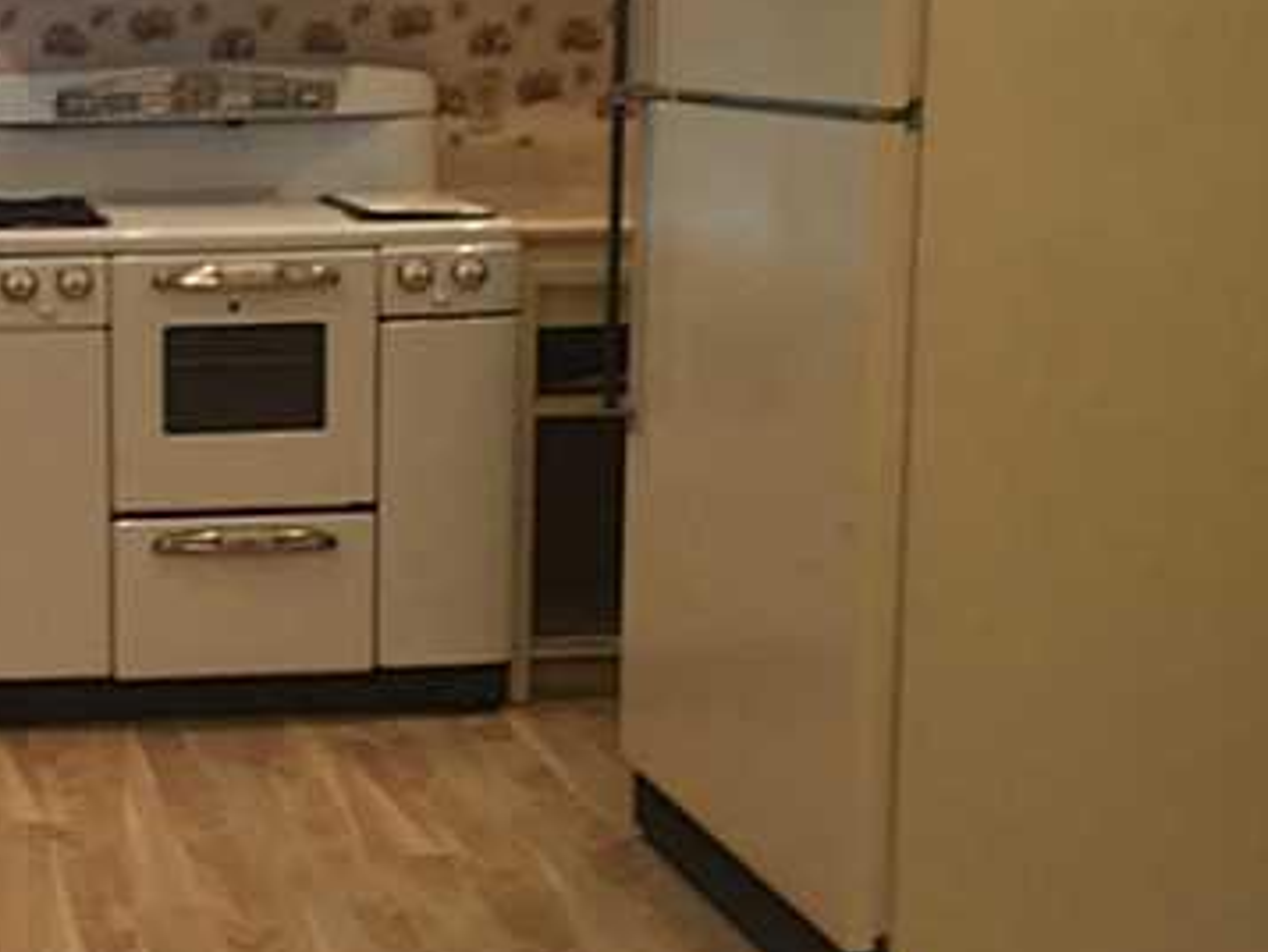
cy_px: 423
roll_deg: -0.2
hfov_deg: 28.2
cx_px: 28
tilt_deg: -9.0
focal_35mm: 65
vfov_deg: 22.6
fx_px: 2382
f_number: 2.2
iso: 80
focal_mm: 4.15
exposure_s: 1/30
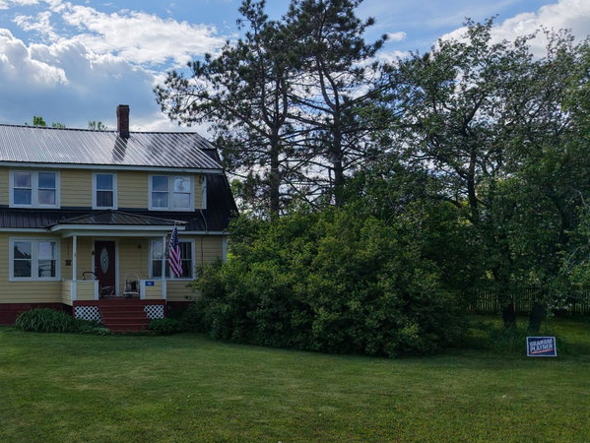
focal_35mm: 41
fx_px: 699
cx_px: 100
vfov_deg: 35.1
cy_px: 251
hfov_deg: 43.2
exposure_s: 1/8000
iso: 380
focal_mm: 8.67
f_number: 1.8
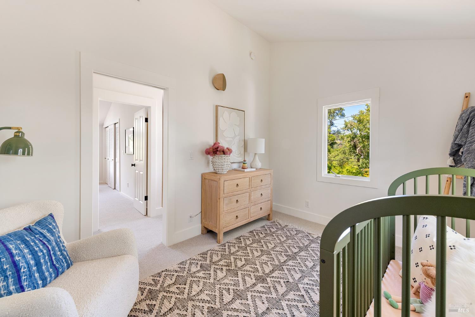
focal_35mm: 14
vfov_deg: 81.2
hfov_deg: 104.3
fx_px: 185
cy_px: 158
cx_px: 238
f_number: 9
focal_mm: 14
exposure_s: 1/20
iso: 800
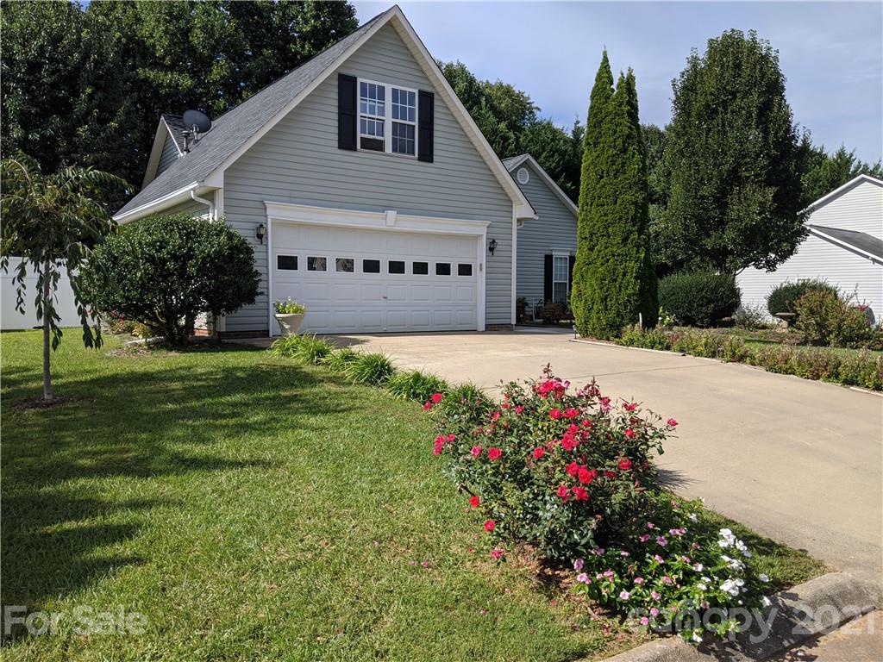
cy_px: 331
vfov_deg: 51.4
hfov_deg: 65.3
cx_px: 442
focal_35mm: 27
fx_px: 689
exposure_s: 1/3356
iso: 67
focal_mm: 4.44
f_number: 1.8
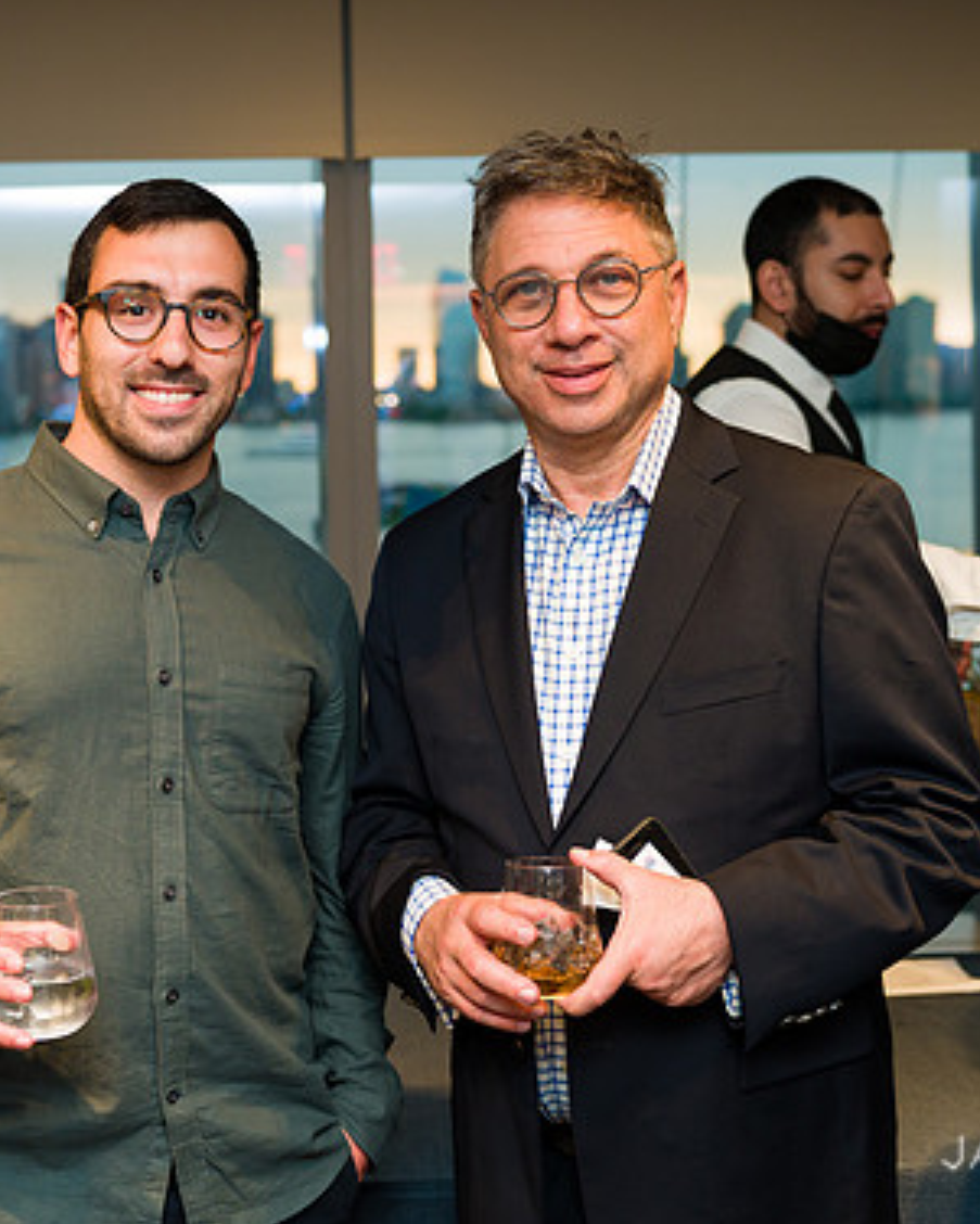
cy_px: 612
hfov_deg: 27.4
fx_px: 1993
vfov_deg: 34.1
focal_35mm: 55
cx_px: 309
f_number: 4
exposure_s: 1/160
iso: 640
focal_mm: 38
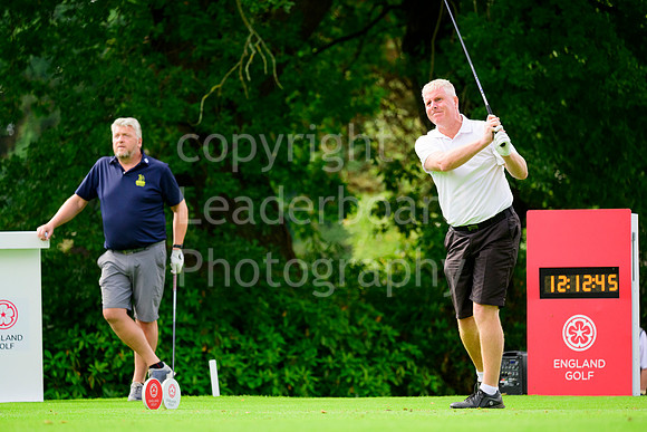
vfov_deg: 5.7
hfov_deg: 8.6
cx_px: 324
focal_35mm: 240
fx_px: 4314
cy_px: 216
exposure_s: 1/2000
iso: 1600
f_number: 5
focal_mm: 240
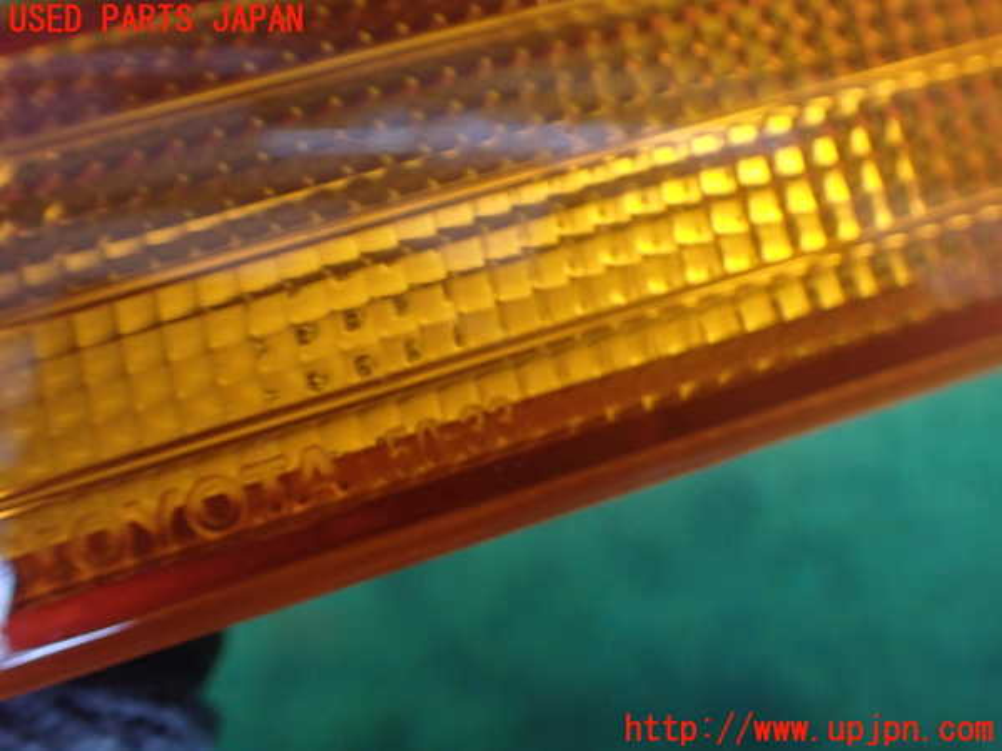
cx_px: 501
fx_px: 868
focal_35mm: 30
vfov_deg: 46.8
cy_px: 376
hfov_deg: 60.0
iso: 400
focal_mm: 5.4
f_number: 2.3
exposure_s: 1/125
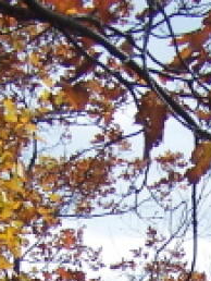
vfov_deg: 9.0
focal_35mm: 201
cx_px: 383
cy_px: 639
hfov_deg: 7.2
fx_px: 1631
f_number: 2.8
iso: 80
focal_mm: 6.3
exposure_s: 1/640
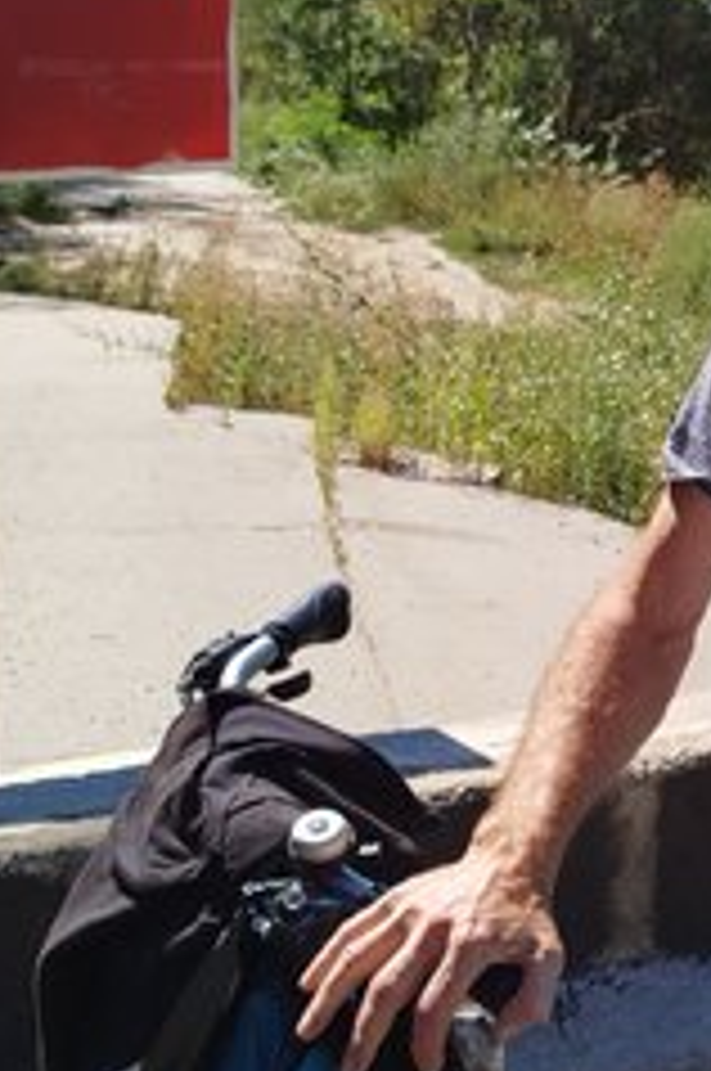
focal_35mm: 84
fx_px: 2496
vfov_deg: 24.2
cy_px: 472
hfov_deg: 15.8
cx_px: 774
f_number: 1.7
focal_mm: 5.31
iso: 50
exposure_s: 1/815
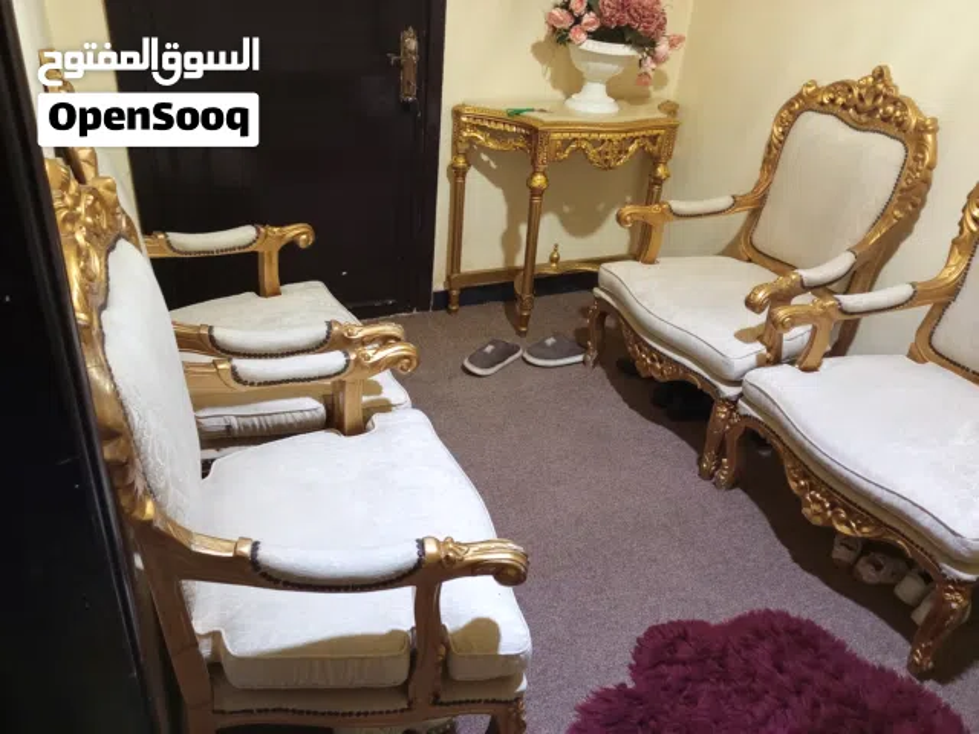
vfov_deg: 58.9
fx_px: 650
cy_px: 367
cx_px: 490
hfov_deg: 73.9
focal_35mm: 23
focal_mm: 3.64
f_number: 1.8
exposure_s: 1/25
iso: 760
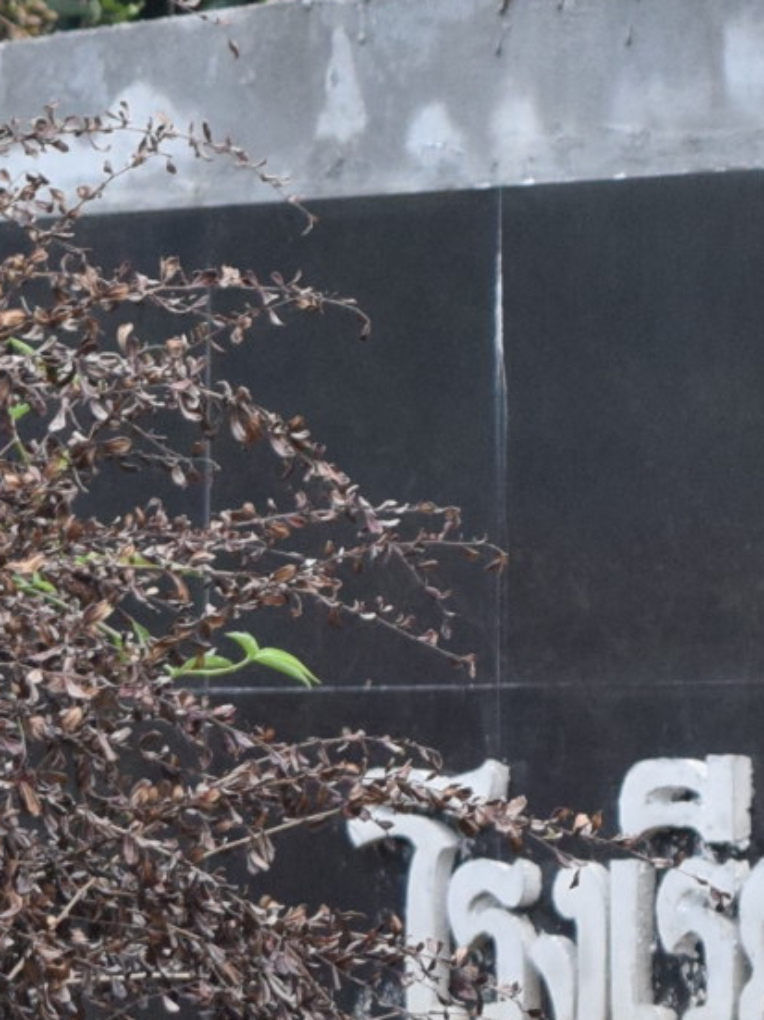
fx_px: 11069
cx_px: 2414
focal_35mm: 376
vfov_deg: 5.3
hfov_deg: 3.8
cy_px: 1150
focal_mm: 48
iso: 800
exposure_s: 1/1000
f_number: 5.3
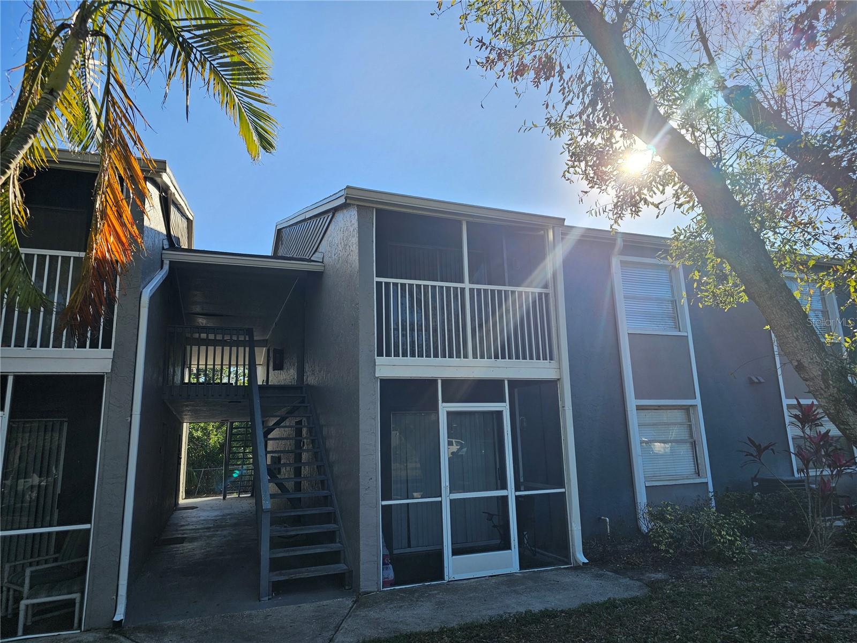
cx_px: 428
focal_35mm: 23
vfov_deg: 58.9
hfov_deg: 73.9
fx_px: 569
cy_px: 322
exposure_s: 1/557
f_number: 1.7
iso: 10
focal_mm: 6.3
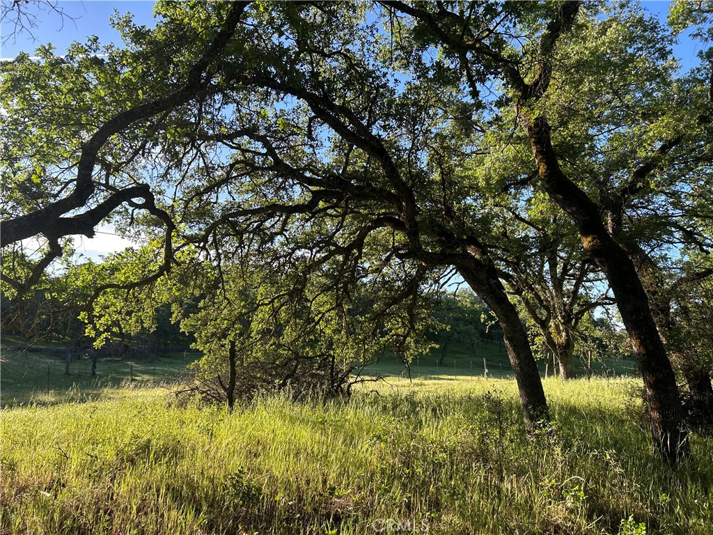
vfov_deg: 53.1
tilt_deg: +9.9
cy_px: 268
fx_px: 536
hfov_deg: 67.3
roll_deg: +1.6
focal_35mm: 26
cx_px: 356
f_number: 1.5
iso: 50
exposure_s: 1/840
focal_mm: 5.7
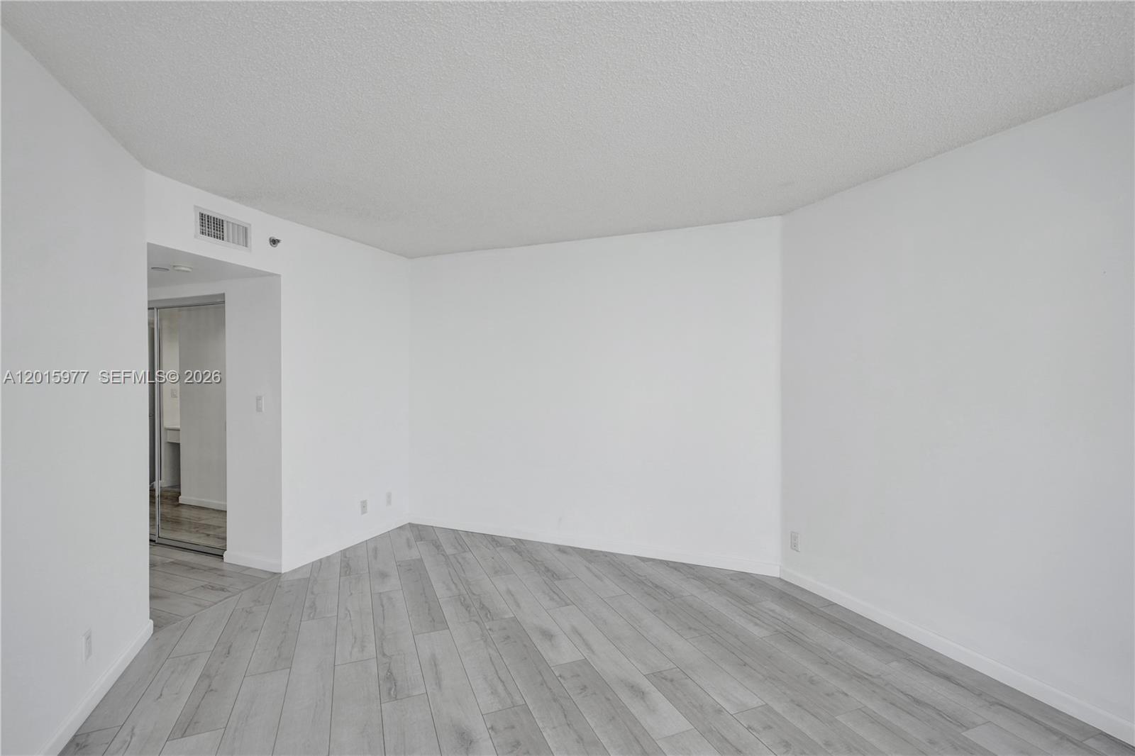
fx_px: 504
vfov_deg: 73.7
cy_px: 378
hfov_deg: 96.7
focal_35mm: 16
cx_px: 568
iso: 320
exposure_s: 1/200
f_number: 4
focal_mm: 16
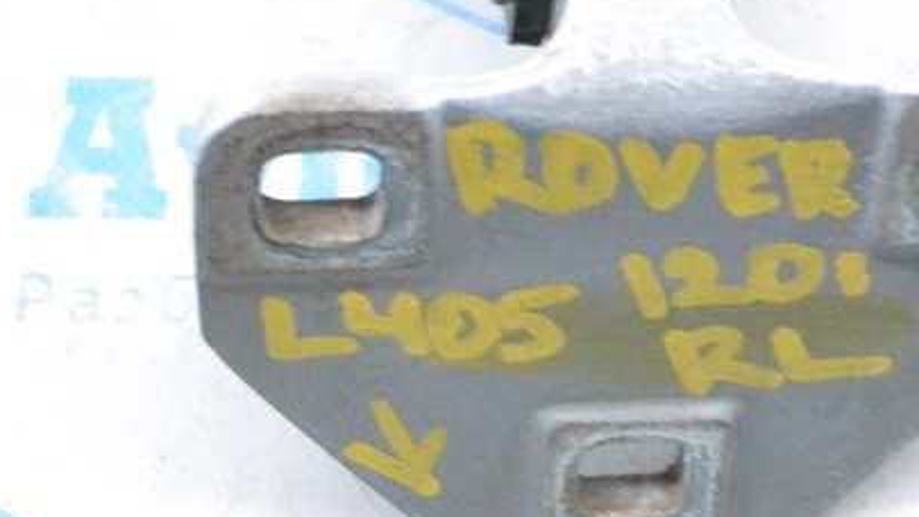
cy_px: -40
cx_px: 846
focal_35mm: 143
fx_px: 3485
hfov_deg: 14.8
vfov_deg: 8.4
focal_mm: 36
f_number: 10
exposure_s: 1/125
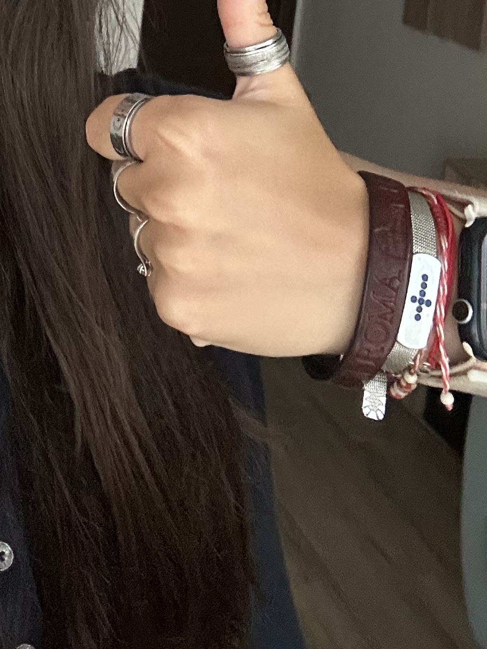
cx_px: -45
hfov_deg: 20.3
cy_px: -37
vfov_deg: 26.3
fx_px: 1295
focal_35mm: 69
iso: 400
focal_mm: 2.69
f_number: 1.9
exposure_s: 1/30
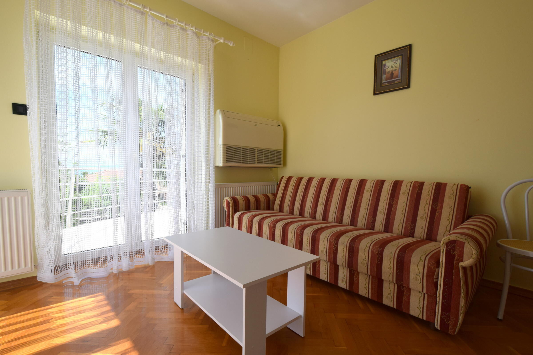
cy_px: 178
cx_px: 266
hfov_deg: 100.4
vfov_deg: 77.3
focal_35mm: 15
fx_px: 222
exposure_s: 1/250
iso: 220
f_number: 8
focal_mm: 10
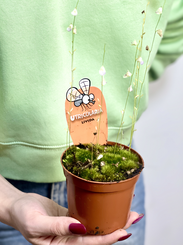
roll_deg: +0.1
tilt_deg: -24.0
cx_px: 92
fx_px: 451
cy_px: 122
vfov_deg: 30.3
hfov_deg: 22.9
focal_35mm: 64
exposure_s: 1/100
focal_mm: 7.5
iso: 100
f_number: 2.2
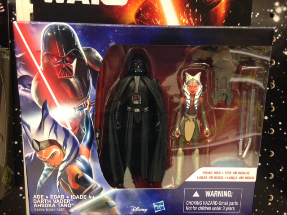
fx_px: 274
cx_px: 144
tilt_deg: -4.3
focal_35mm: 33
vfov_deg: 42.9
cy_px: 108
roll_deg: +1.3
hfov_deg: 55.4
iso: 320
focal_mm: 4.12
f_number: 2.4
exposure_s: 1/20
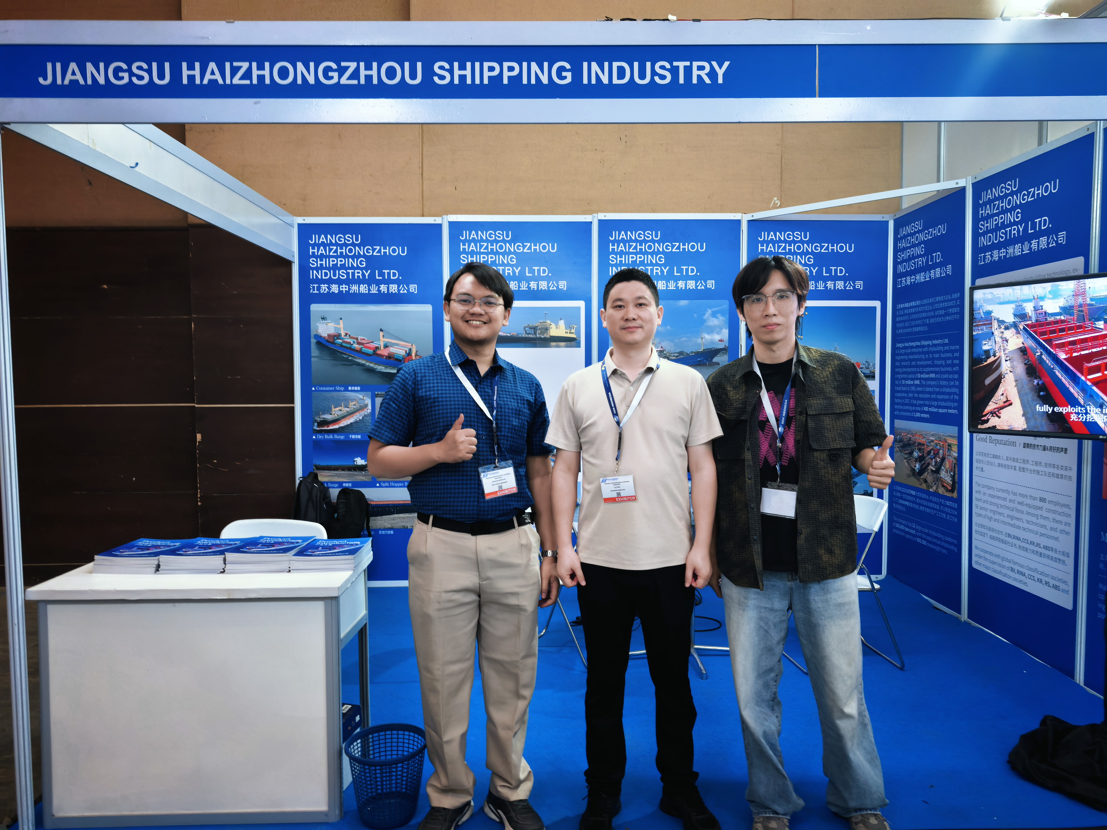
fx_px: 768
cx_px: 554
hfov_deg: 71.6
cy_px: 415
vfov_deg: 56.8
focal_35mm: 24
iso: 200
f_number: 1.4
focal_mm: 6.98
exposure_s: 1/50
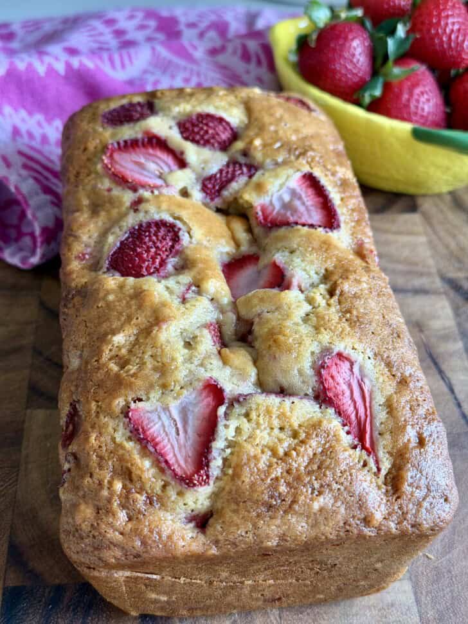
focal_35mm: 48
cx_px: 234
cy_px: 312
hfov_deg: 30.3
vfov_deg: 39.7
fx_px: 865
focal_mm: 6.8
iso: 100
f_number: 1.8
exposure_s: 1/60
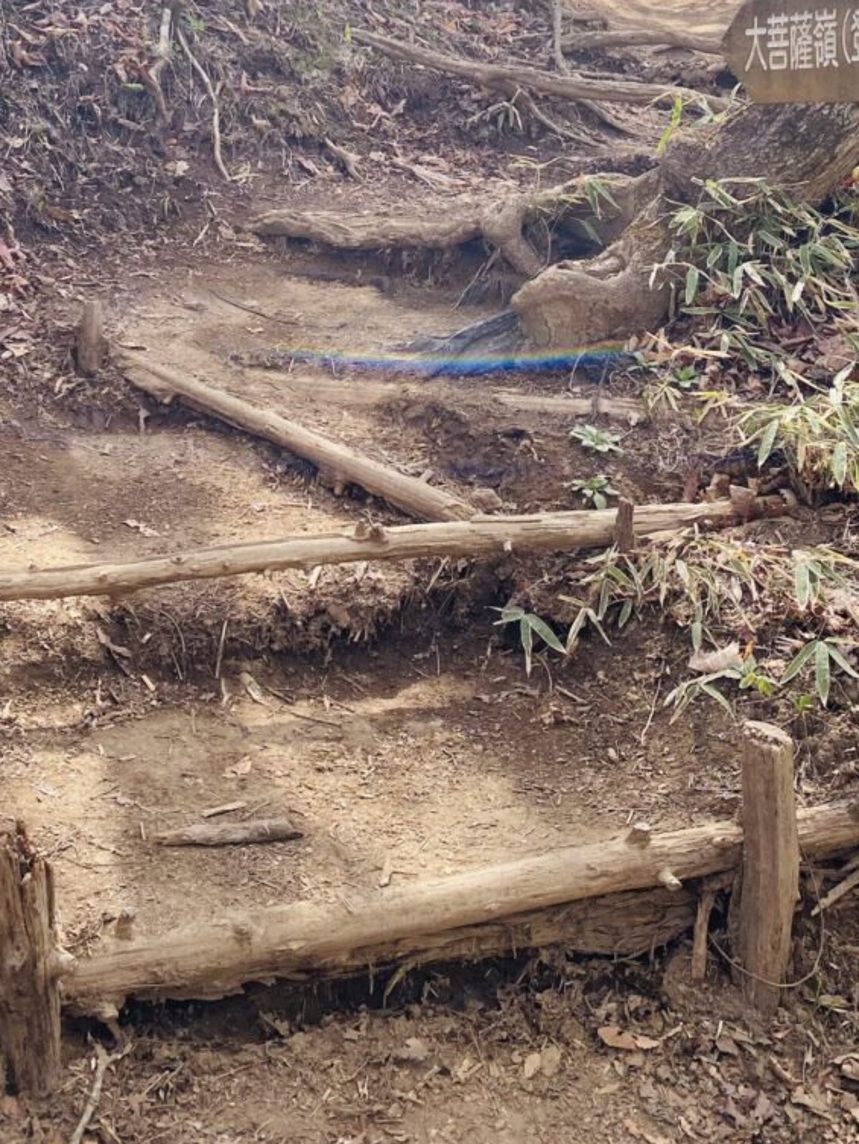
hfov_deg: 31.5
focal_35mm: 46
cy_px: 209
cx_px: 470
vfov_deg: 39.4
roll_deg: -1.1
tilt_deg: +0.8
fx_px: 1522
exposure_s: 1/508
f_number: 1.8
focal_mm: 4.25
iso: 32
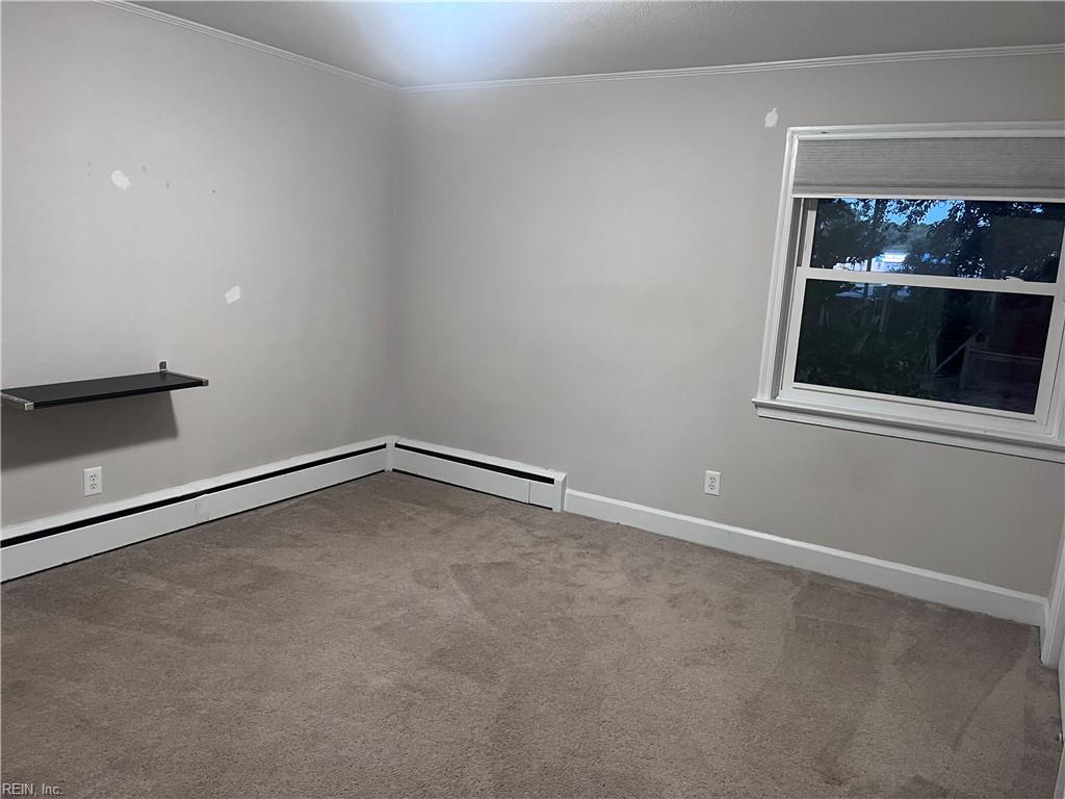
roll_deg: -3.7
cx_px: 532
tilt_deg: -9.8
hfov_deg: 67.3
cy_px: 400
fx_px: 800
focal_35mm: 26
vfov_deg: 53.1
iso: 400
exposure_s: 1/40
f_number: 1.6
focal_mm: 5.1
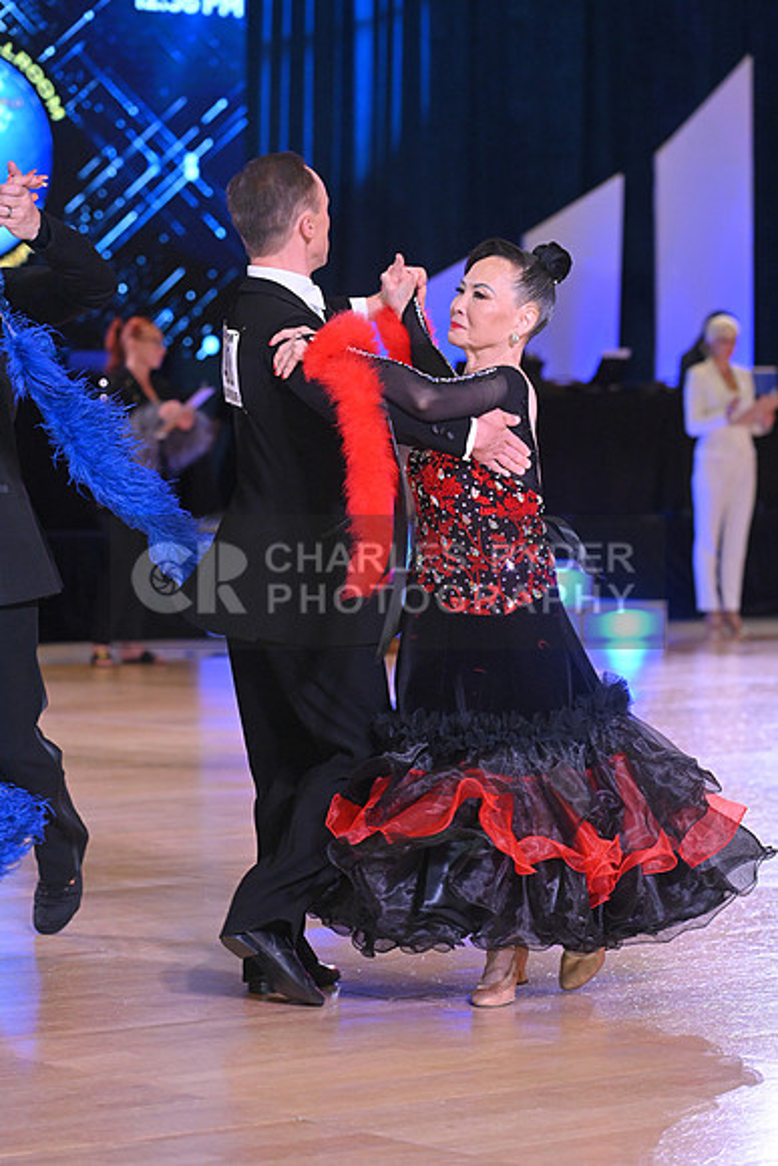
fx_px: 3887
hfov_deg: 11.4
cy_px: 583
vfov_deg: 17.1
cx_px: 389
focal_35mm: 120
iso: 3200
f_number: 5
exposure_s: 1/400
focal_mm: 120
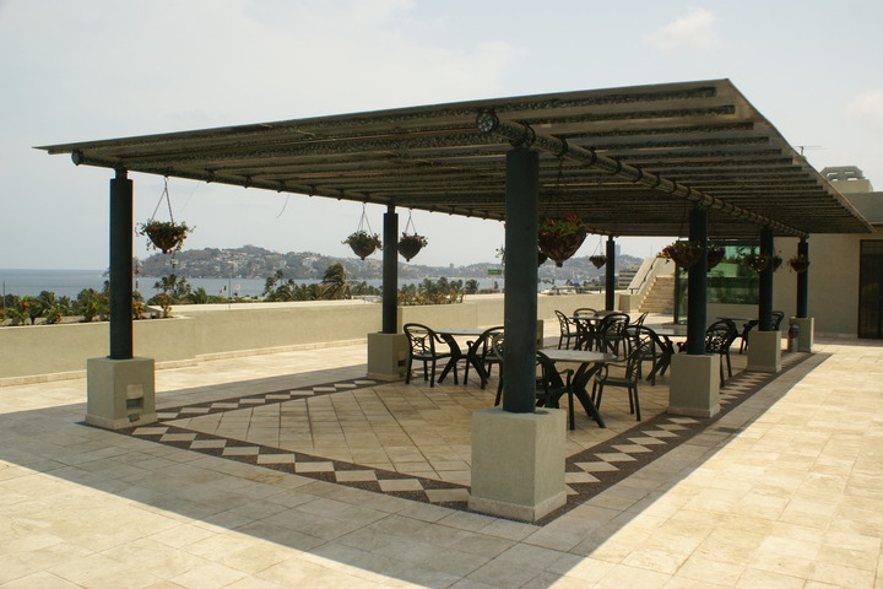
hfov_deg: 61.9
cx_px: 442
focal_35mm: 30
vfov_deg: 43.6
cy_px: 294
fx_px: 736
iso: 200
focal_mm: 20
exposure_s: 1/160
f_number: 9
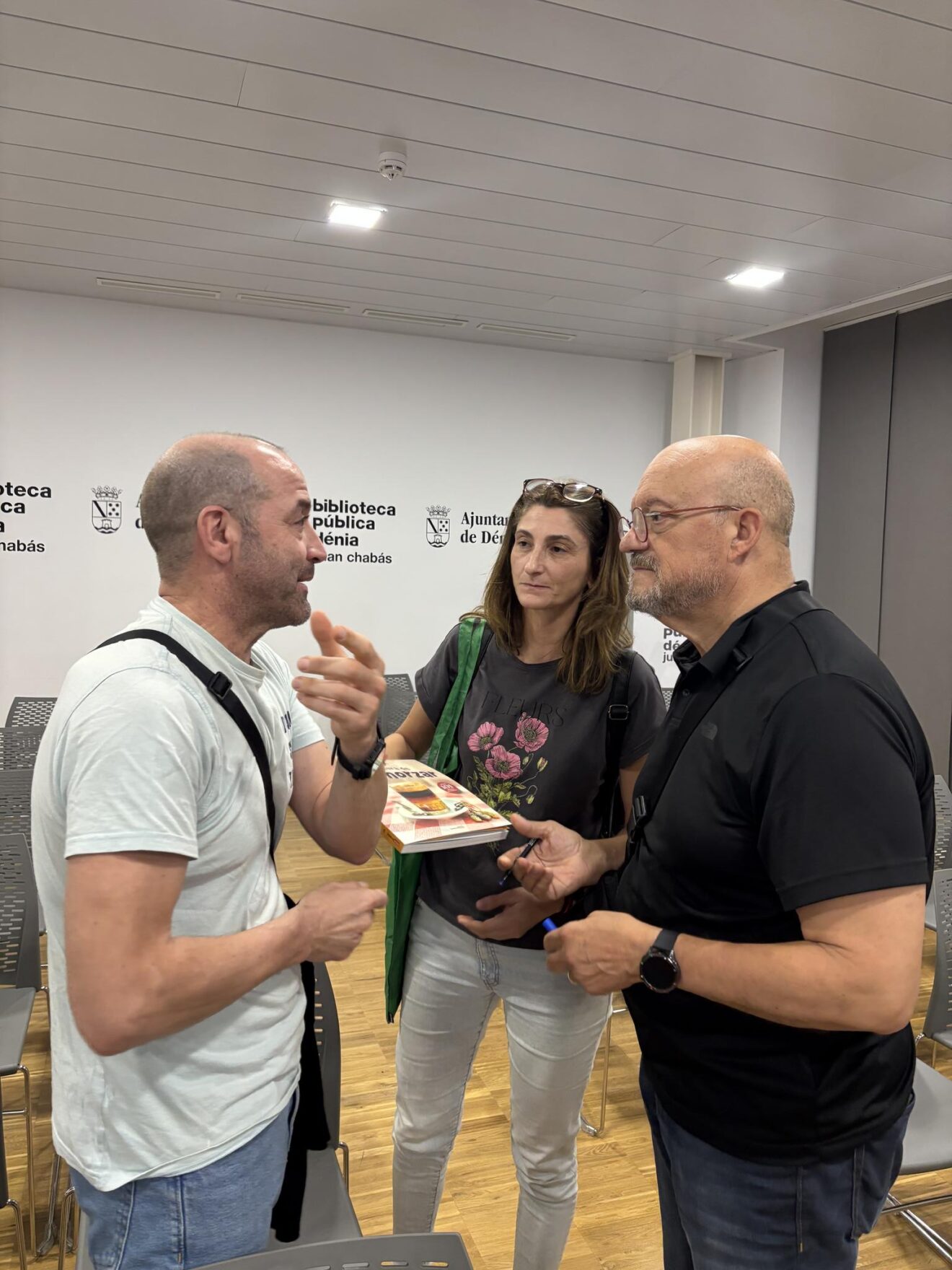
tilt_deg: -4.0
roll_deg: -2.5
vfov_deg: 67.3
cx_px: 476
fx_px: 953
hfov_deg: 53.1
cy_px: 635
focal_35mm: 26
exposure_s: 1/50
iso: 200
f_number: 1.6
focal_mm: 5.96
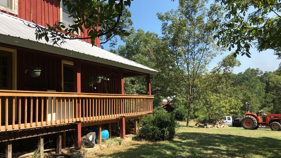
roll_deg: +1.9
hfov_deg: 61.0
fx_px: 238
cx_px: 141
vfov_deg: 36.6
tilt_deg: +4.1
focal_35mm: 32
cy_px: 92
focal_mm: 4.15
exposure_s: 1/905
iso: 25
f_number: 2.2
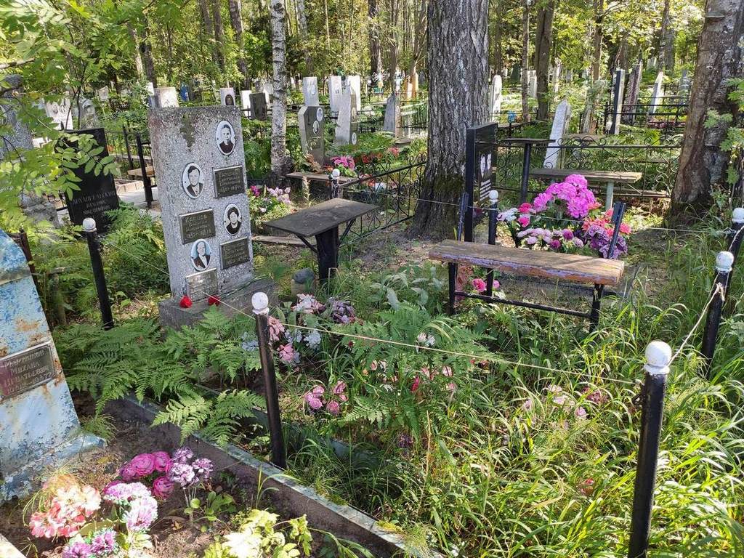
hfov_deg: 67.3
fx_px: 559
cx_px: 372
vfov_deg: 53.1
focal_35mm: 26
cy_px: 279
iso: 126
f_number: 1.75
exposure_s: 1/100
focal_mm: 4.77
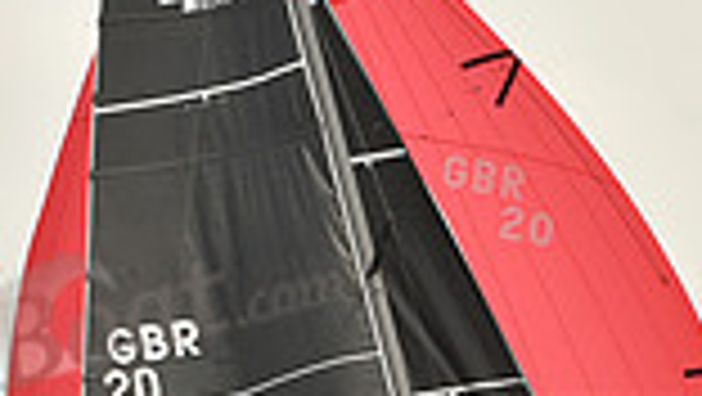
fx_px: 5439
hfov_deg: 7.4
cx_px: 578
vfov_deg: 4.2
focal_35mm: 292
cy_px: 522
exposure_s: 1/640
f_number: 8
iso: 250
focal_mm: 75
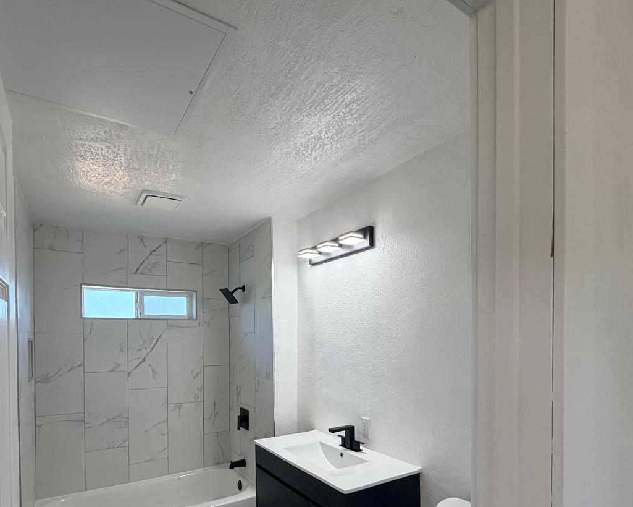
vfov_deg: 66.0
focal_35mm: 20
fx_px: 375
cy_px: 344
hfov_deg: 80.3
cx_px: 297
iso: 160
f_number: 2.2
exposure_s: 1/120
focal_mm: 2.22
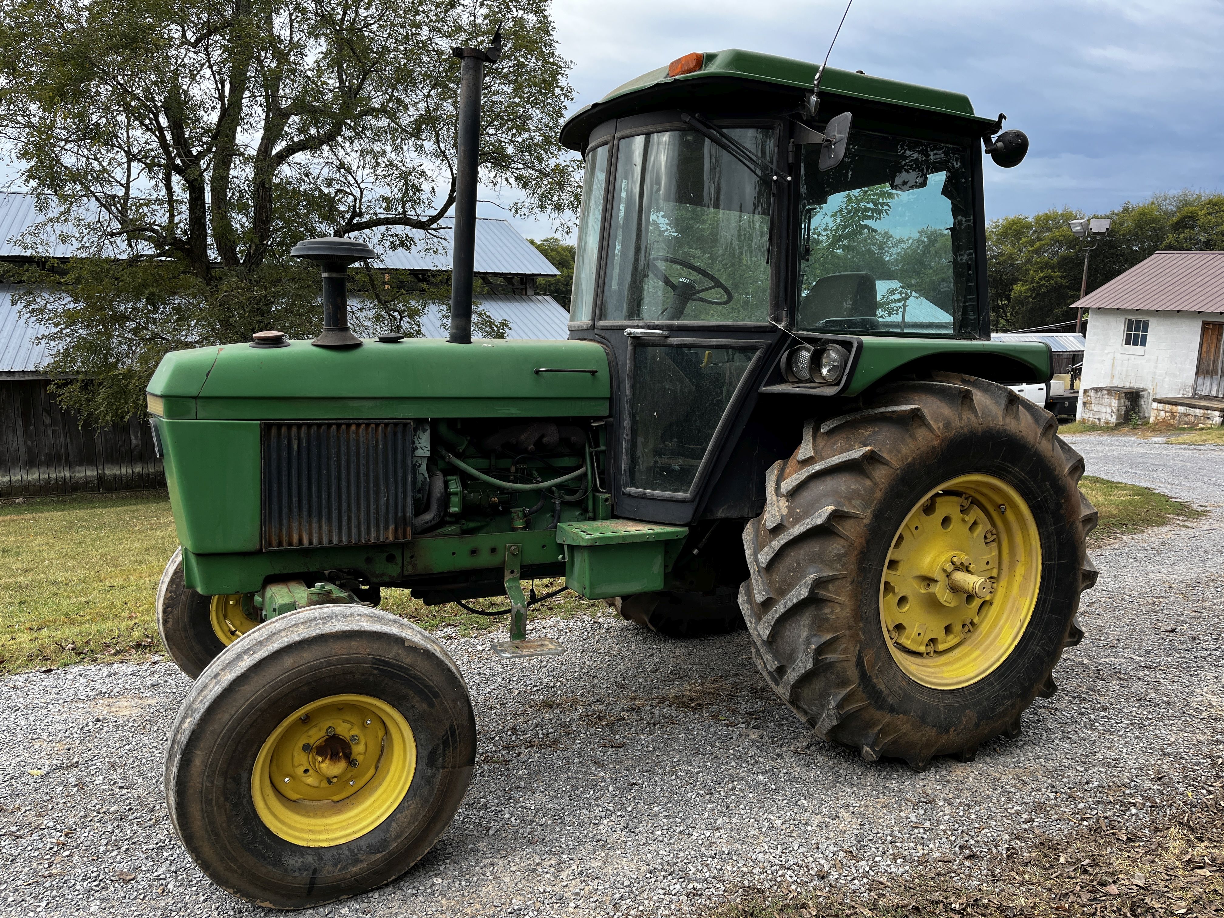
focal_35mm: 26
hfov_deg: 67.3
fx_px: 919
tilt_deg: -11.0
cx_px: 612
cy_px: 459
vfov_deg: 53.1
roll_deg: -1.2
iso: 50
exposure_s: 1/322
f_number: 1.6
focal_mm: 5.1
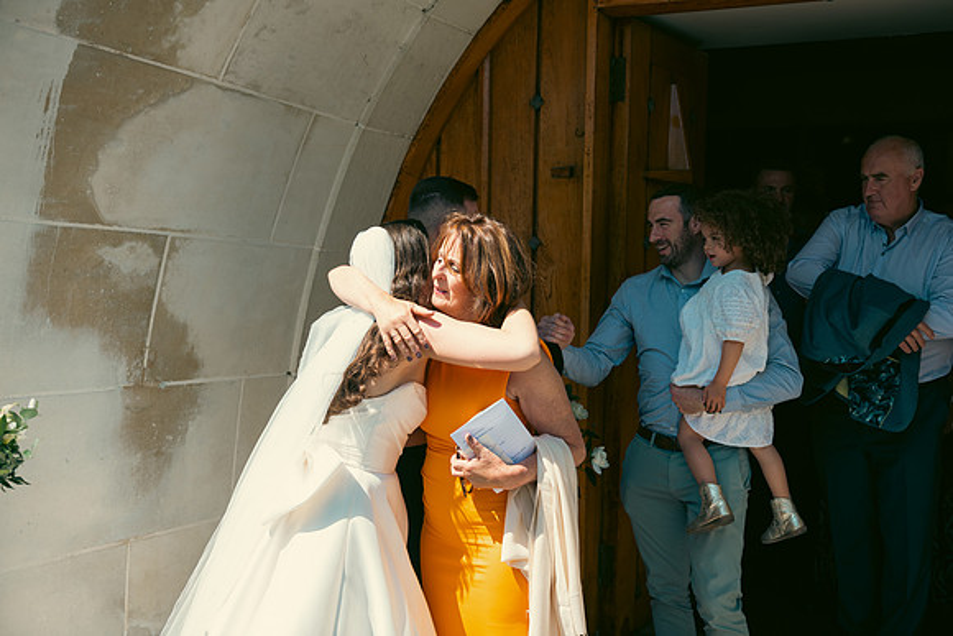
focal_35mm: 38
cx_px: 476
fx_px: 1006
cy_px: 318
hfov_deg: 50.7
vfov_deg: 35.1
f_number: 3.5
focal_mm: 38
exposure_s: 1/800
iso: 100
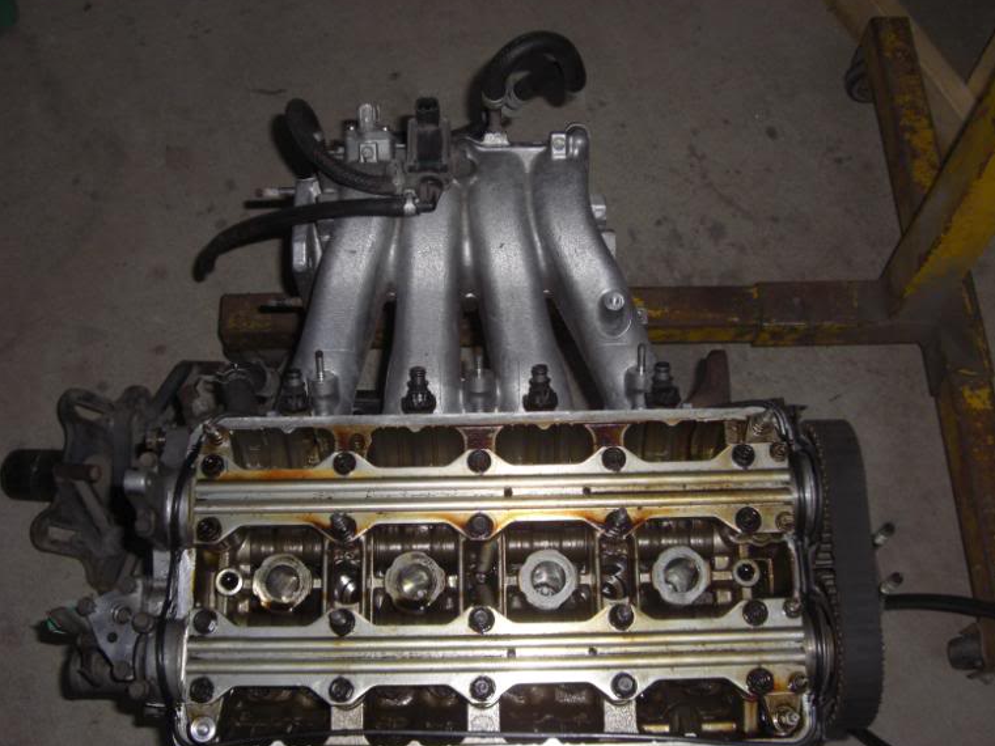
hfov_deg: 46.8
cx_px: 501
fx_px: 1150
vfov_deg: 36.0
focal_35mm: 40
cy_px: 377
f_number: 2.7
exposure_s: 1/60
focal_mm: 6.2
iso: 100
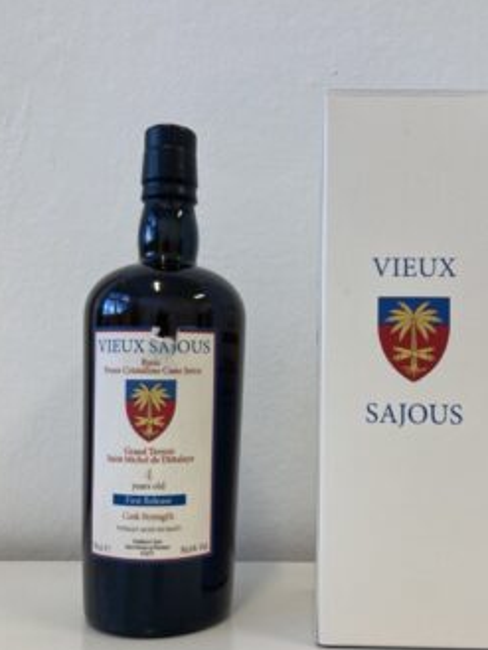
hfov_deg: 41.7
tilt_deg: +3.9
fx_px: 639
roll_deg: -0.8
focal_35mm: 34
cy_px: 346
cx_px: 286
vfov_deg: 53.9
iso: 80
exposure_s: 1/100
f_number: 1.8
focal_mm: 3.99
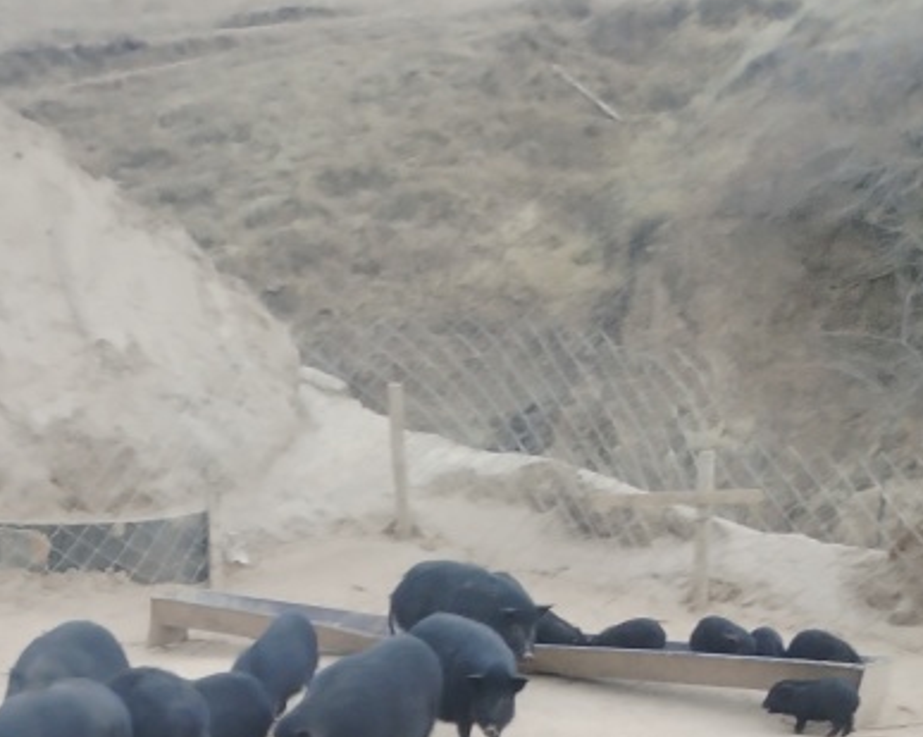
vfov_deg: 18.3
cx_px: 210
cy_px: 1225
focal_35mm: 70
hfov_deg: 26.7
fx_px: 1911
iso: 166
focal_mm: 4.25
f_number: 1.8
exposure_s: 1/100
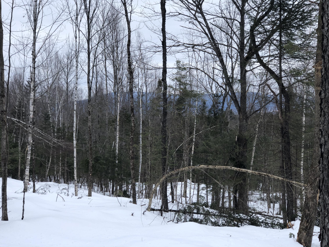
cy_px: 124
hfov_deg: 33.8
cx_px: 164
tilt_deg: +0.1
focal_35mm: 57
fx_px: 542
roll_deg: -0.5
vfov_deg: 25.7
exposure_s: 1/246
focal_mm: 6.6
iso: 20
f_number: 2.8
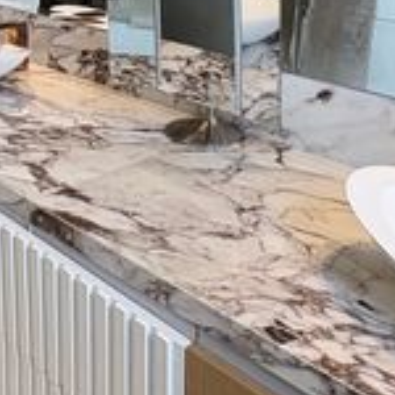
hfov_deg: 29.7
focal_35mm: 55
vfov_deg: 28.4
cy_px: -32
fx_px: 710
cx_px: 33
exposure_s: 1/120
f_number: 2.2
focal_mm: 2.22
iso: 64
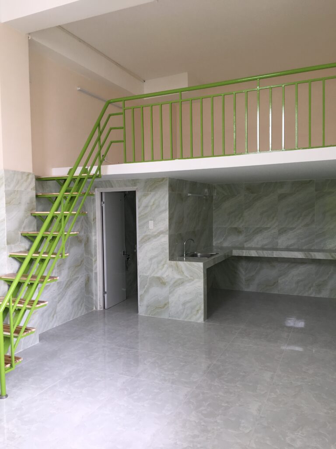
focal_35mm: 29
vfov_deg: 61.7
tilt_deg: -1.8
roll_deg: +0.7
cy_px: 224
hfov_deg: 48.2
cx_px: 168
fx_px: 375
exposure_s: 1/50
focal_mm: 4.15
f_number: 2.2
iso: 25
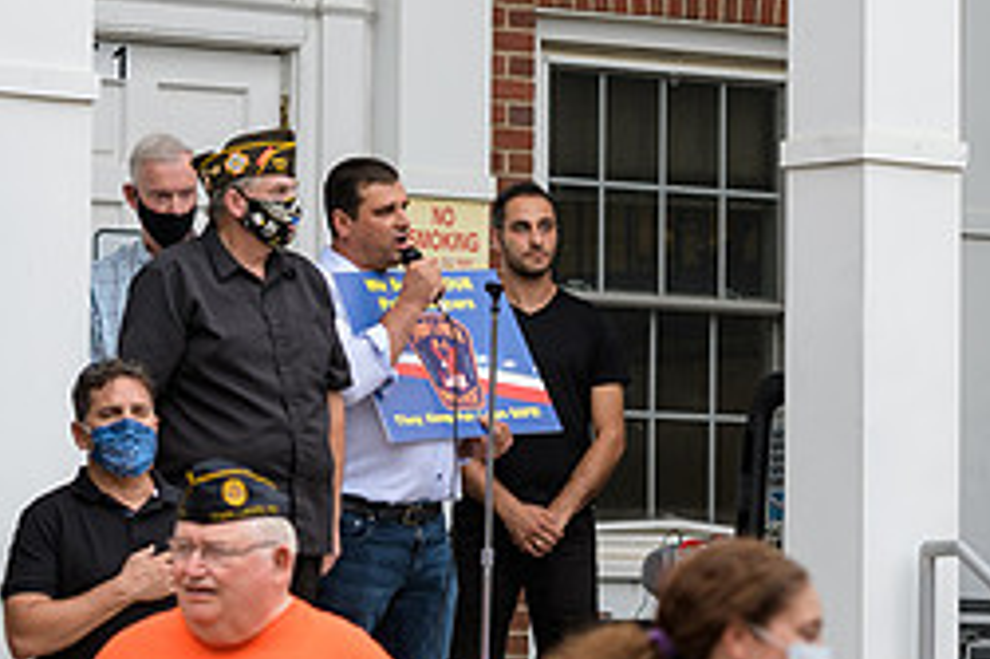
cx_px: 414
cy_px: 345
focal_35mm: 243
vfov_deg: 5.6
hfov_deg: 8.5
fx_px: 6678
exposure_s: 1/200
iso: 200
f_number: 3.2
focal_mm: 105
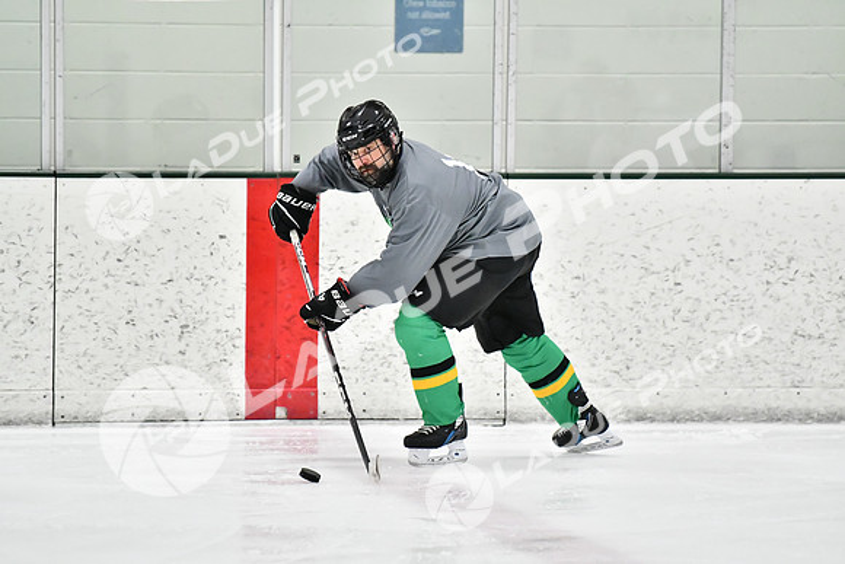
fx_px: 6515
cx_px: 422
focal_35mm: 278
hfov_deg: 7.4
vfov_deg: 5.0
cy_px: 282
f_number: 2.8
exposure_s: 1/1600
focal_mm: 185
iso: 6400
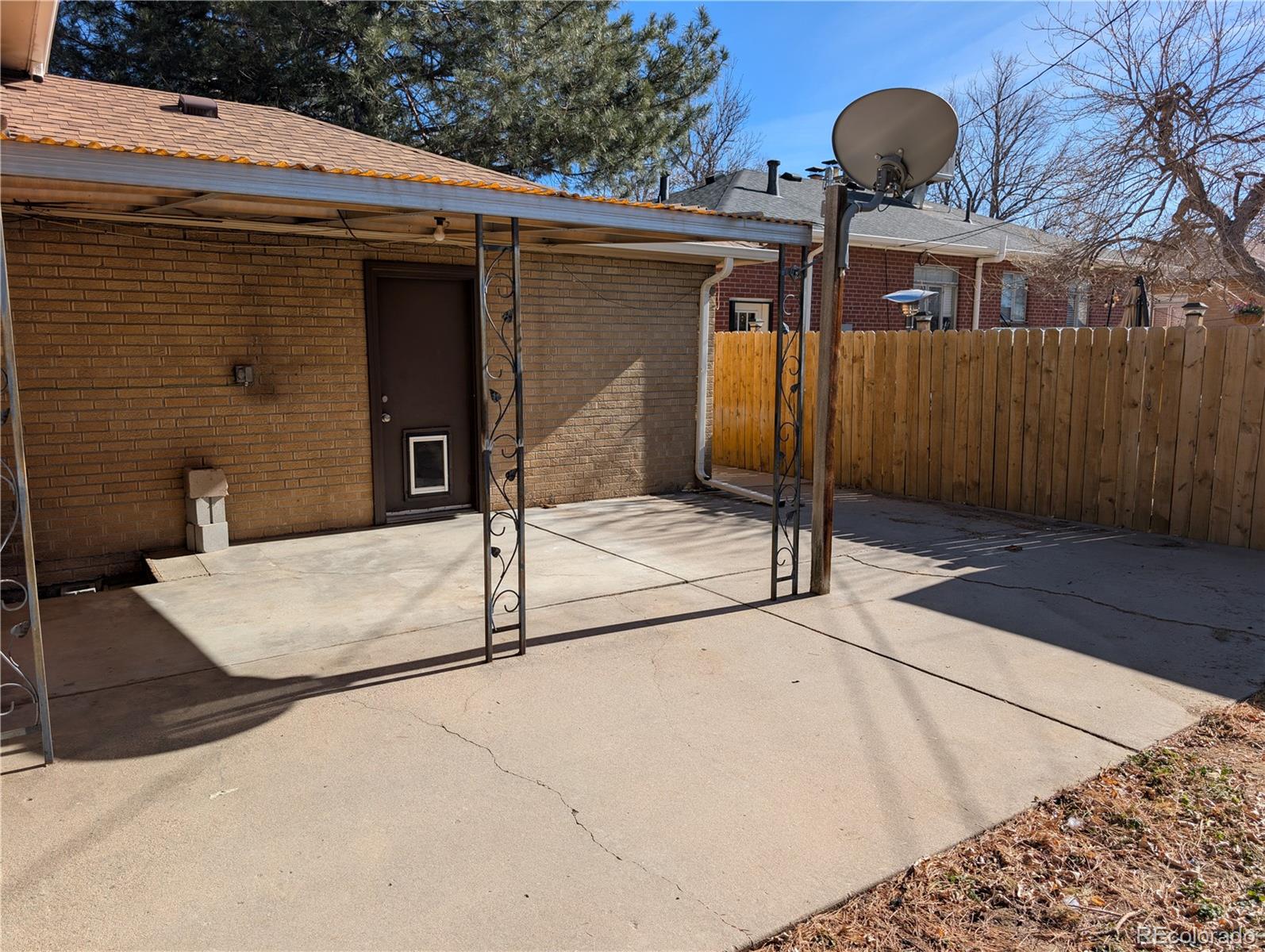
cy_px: 476
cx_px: 632
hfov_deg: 71.5
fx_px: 878
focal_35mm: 24
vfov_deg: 56.9
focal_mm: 6.9
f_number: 1.68
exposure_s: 1/812
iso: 22
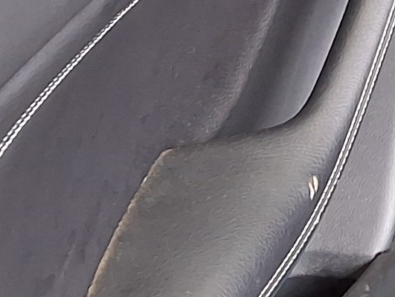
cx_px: 860
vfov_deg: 8.1
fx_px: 1964
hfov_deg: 10.3
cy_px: -348
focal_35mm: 172
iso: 80
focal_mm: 2.91
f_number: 1.9
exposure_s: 1/40
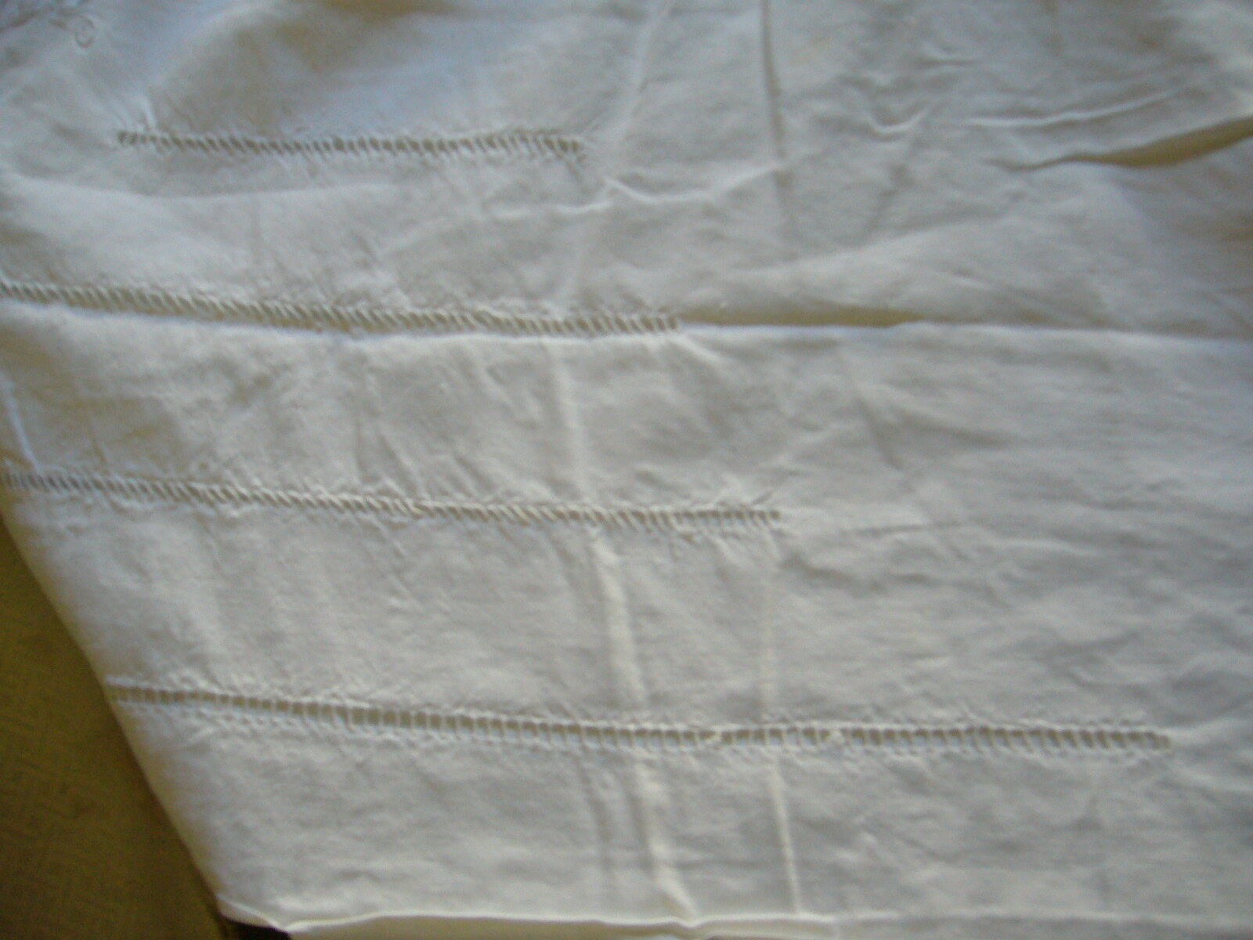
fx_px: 1267
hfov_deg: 52.6
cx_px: 626
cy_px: 470
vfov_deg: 40.7
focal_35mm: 35
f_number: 2.8
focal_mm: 5.8
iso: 200
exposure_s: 1/8
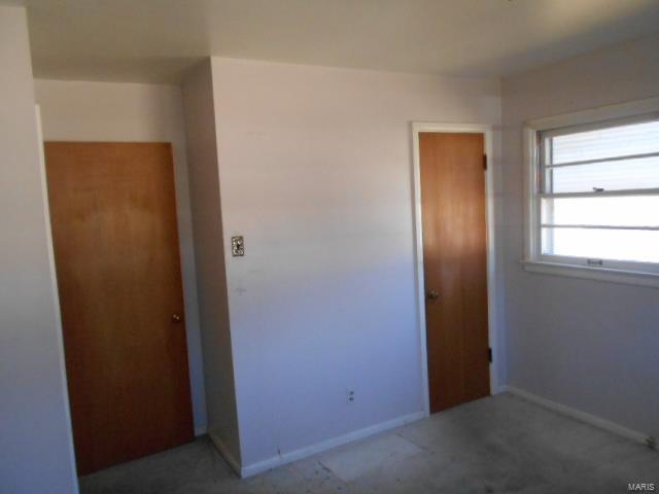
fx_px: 495
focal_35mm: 26
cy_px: 247
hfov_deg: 67.3
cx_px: 330
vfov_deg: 53.1
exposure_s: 1/250
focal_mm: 4.6
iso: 720
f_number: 3.2
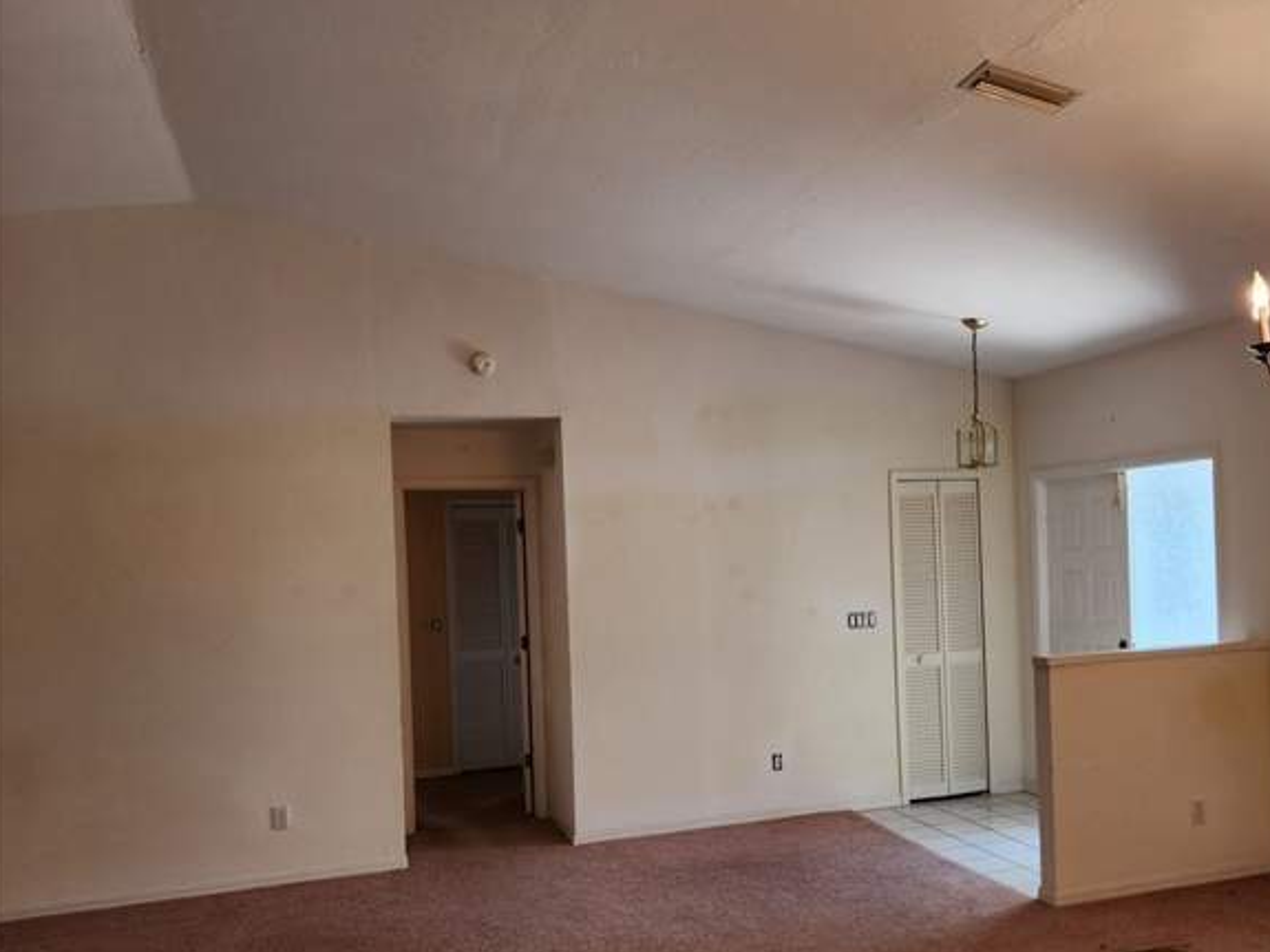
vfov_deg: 43.9
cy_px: 572
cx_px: 870
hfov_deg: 55.4
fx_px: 1174
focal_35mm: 32
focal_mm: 5.4
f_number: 1.8
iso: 40
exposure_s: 1/120
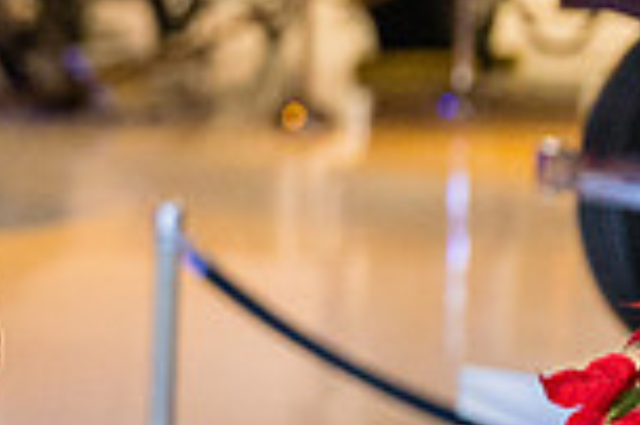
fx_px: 6233
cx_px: -425
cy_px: -103
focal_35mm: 351
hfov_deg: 5.8
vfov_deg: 3.9
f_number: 2.8
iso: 3200
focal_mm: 92
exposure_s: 1/250
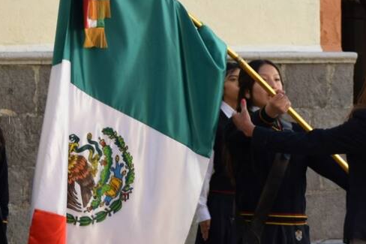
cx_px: 248
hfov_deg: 14.4
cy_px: 50
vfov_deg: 9.6
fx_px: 1450
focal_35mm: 143
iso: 400
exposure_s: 1/160
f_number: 6.3
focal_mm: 29
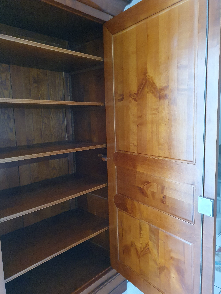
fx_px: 221
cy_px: 147
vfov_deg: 67.3
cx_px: 110
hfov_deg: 53.1
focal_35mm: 26
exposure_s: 1/50
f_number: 1.5
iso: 640
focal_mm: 4.32
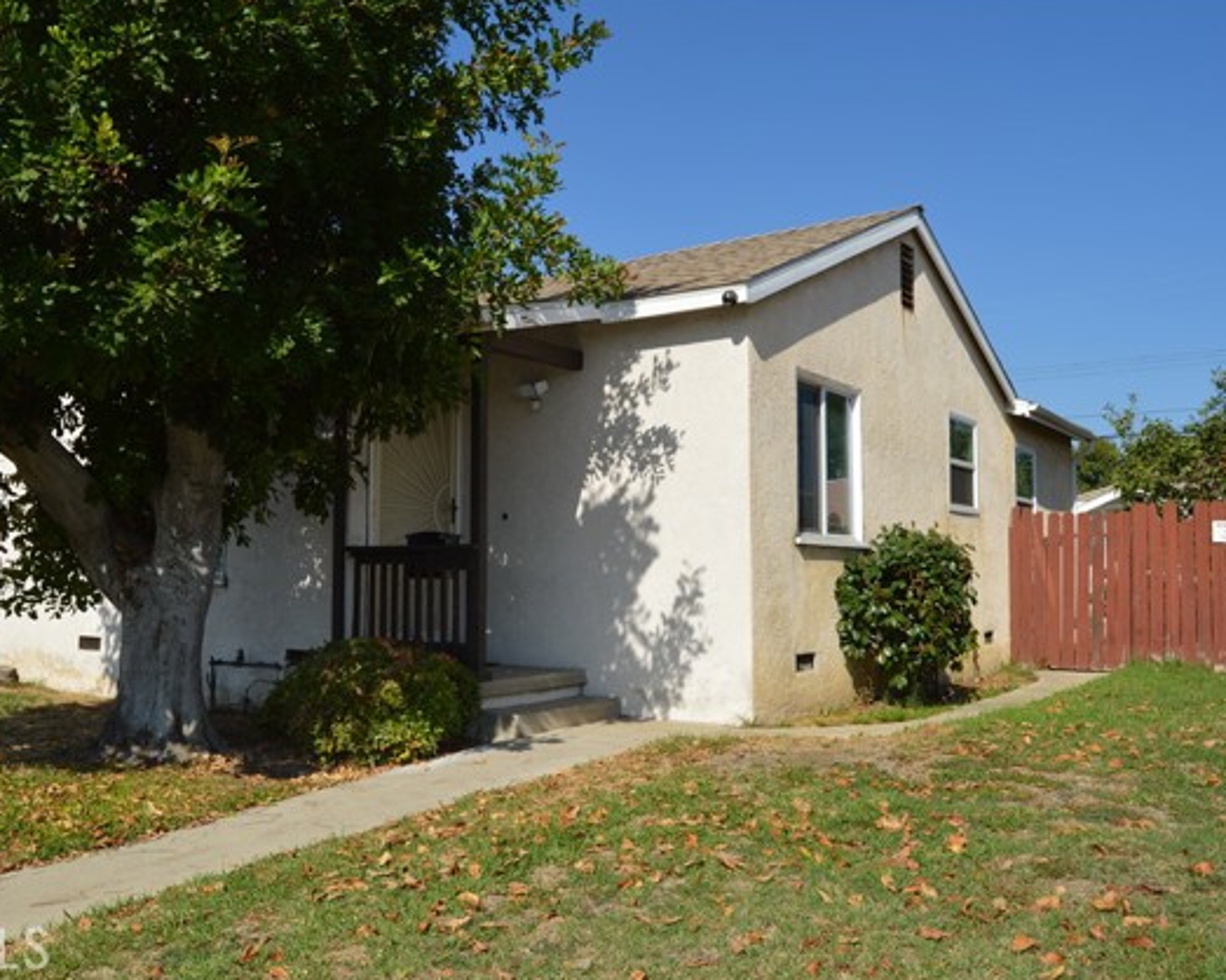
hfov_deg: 57.1
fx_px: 1124
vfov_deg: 47.1
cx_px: 567
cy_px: 484
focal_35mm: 31
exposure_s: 1/200
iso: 100
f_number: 10
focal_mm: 18
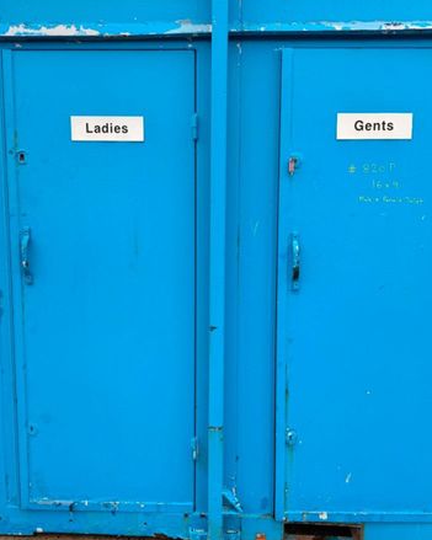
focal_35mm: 32
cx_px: 222
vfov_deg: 55.7
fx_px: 512
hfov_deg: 45.8
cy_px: 267
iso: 100
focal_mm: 6.76
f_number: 1.78
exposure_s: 1/547
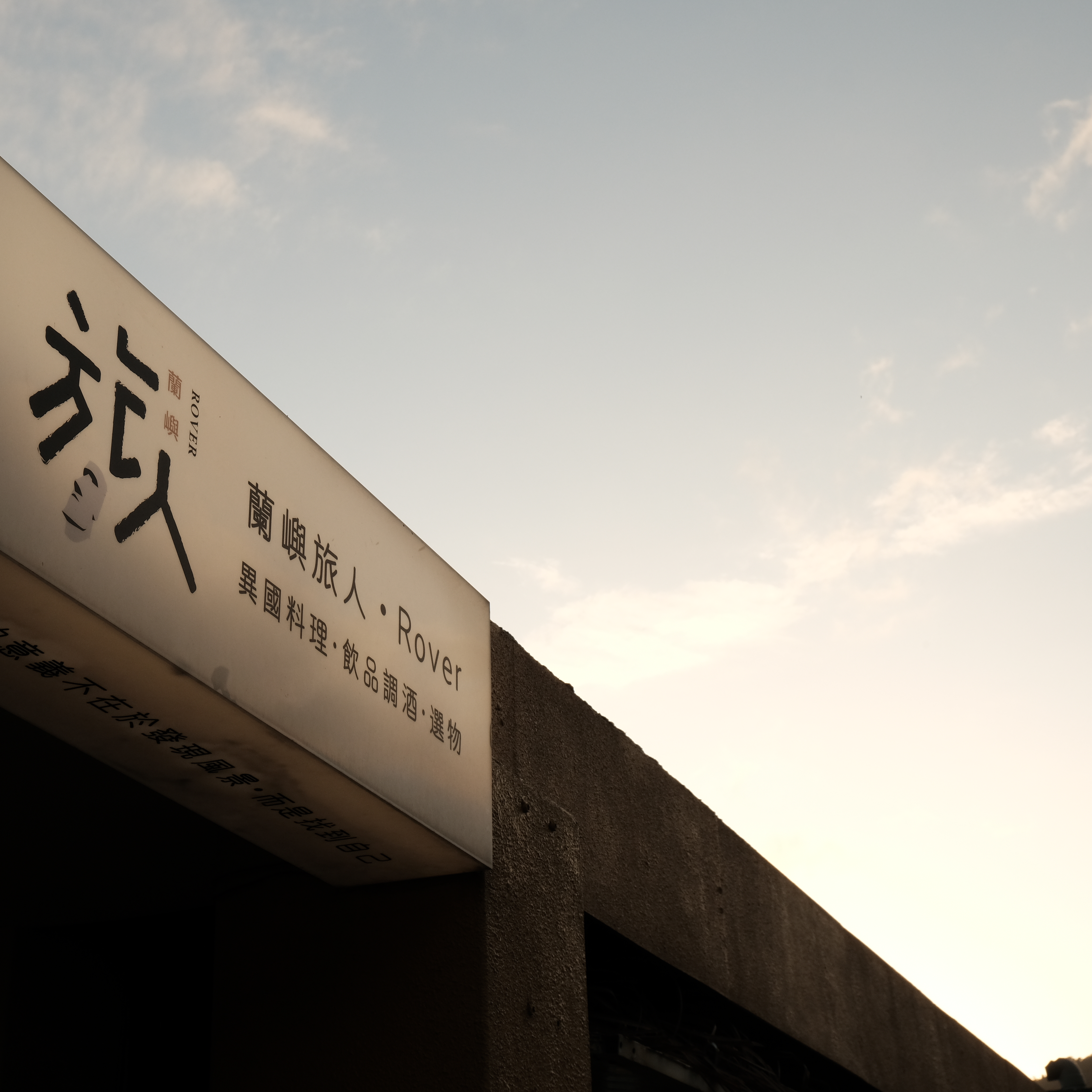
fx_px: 1749
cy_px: 550
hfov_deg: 33.9
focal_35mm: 49
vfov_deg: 34.7
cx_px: 268
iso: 400
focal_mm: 25.4
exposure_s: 1/180
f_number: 10
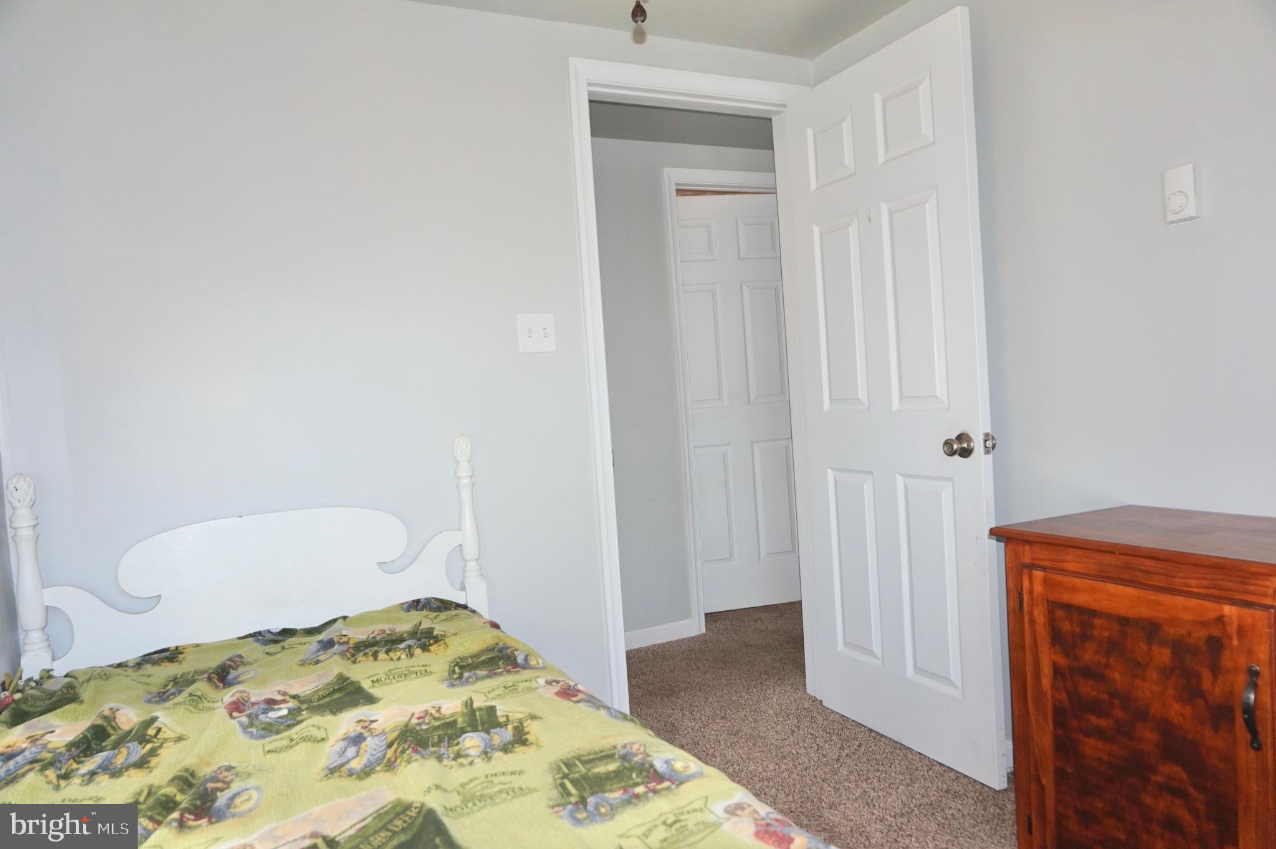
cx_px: 638
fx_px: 850
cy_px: 424
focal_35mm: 24
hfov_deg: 73.8
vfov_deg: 53.1
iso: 500
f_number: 4
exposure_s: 1/160
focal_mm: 16
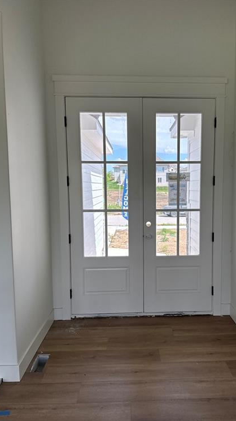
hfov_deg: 42.5
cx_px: 147
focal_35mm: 27
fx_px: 301
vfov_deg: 69.9
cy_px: 214
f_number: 1.78
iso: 80
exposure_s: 1/572
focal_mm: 6.76
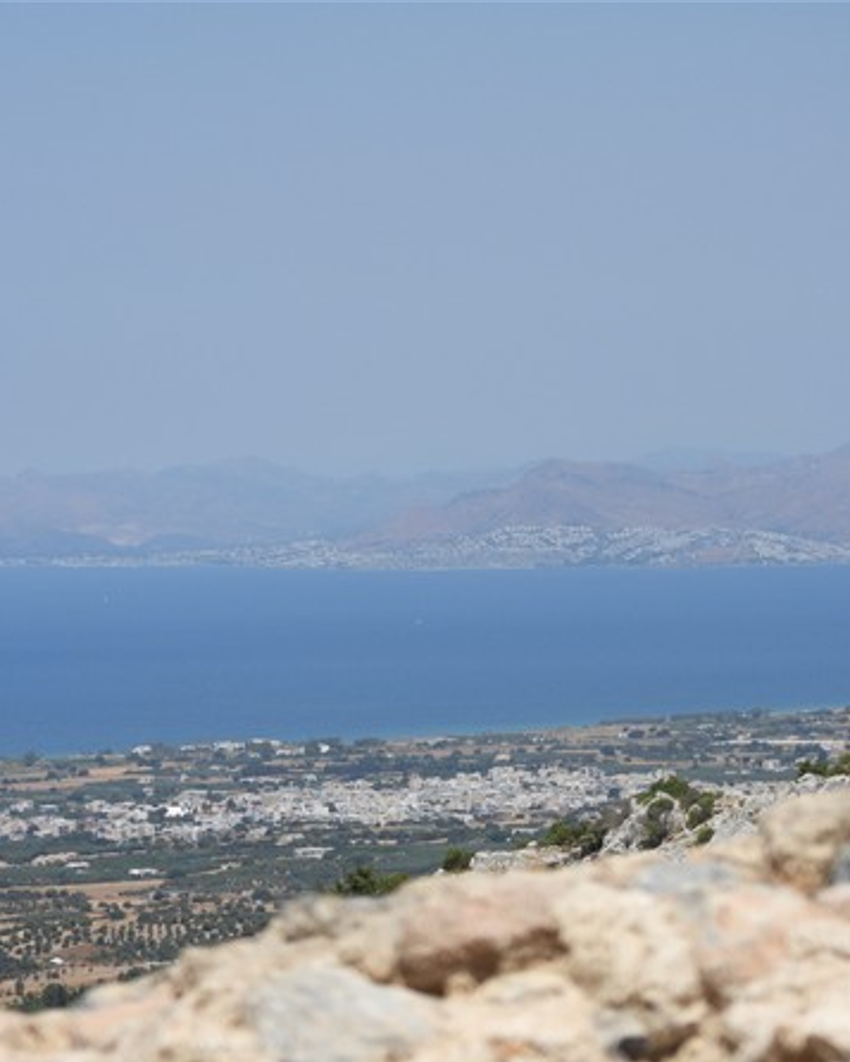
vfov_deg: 12.8
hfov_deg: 10.2
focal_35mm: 151
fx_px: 4747
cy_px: 533
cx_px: 324
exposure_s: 1/1600
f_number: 4
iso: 100
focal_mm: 20.5
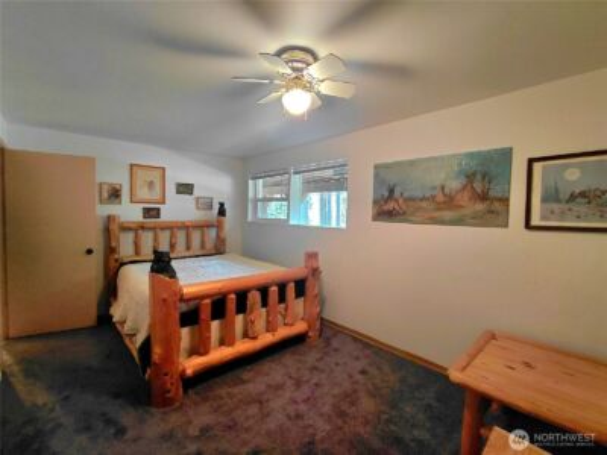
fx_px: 281
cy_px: 228
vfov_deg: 78.1
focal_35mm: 16
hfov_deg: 94.5
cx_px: 304
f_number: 2.2
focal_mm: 1.64
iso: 320
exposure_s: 1/60.2
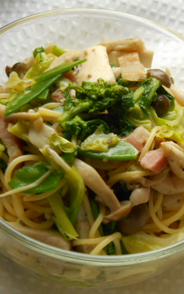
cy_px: 146
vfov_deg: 23.8
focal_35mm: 87
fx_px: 699
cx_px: 167
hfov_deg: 14.8
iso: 400
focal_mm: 10.9
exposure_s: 1/30
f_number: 4.4
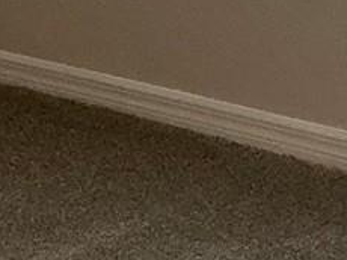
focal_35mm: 195
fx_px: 1953
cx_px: 118
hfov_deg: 10.1
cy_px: -271
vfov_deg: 7.3
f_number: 1.8
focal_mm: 3
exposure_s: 1/60
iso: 50
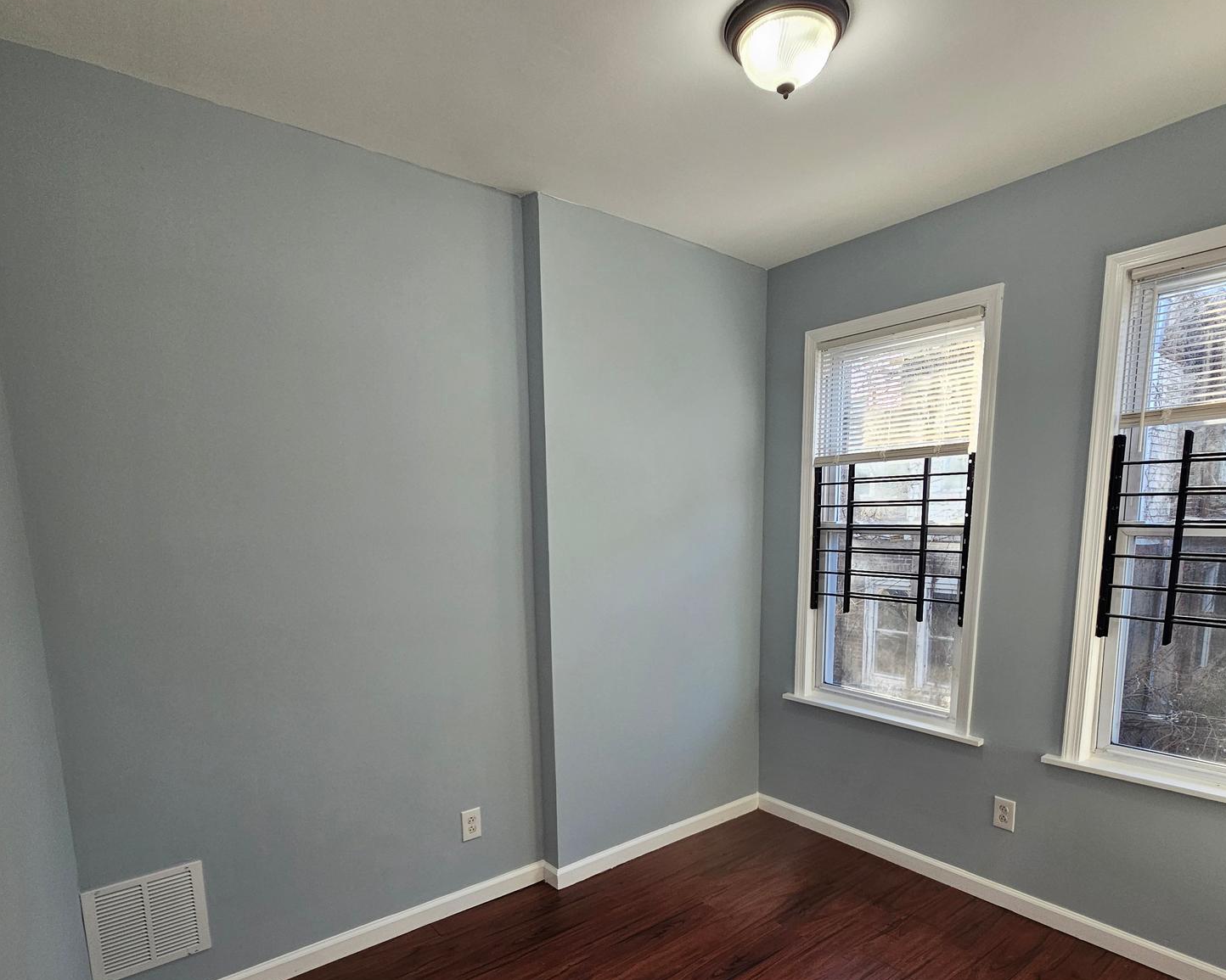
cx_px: 638
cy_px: 624
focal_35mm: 18
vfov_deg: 72.3
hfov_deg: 86.3
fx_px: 653
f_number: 2.2
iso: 64
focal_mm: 2.2
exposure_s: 1/120
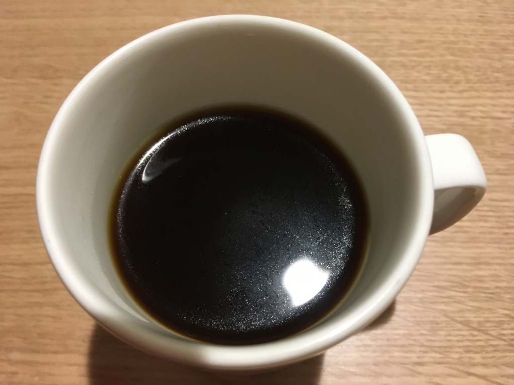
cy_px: 192
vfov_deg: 48.2
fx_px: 431
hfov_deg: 61.7
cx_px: 257
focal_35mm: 29
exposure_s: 1/20
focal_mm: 4.15
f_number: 2.2
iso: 200
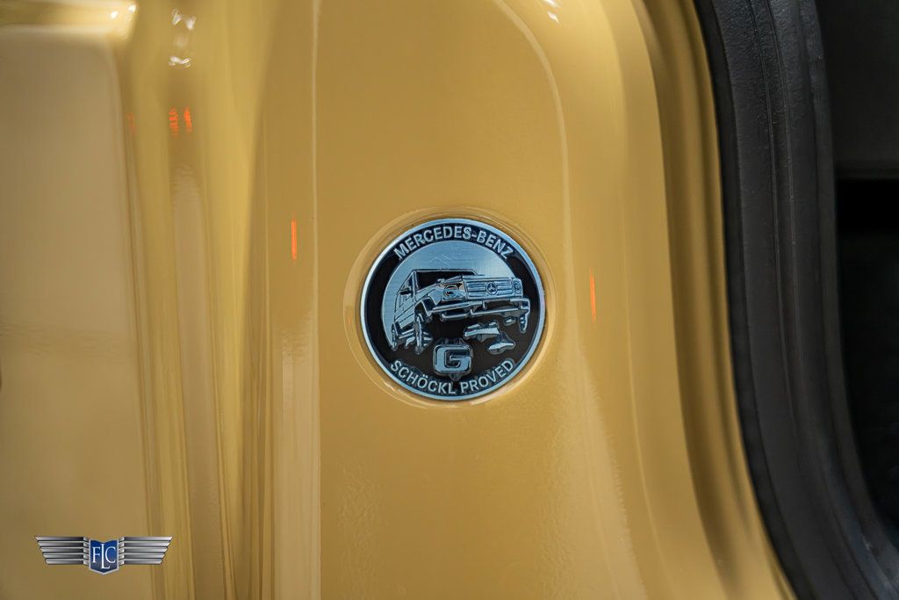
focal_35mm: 94
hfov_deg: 21.7
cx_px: 450
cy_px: 300
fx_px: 2348
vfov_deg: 14.6
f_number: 4
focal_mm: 94
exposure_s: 1/60
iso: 1600
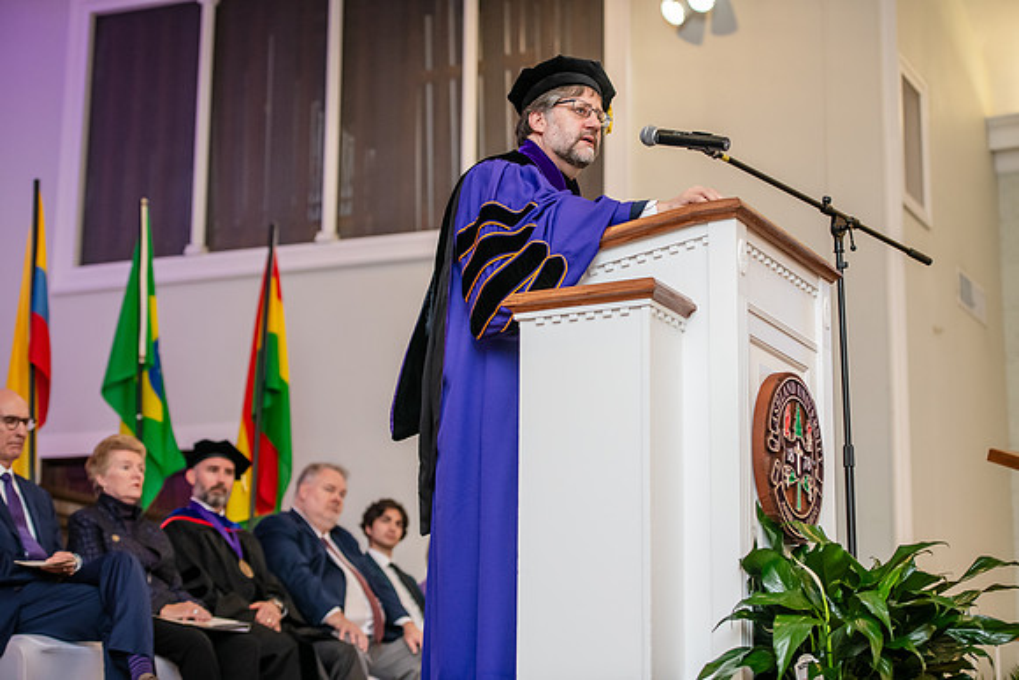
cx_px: 510
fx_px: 1982
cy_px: 340
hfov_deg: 28.8
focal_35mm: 70
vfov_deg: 19.5
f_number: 3.2
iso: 1600
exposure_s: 1/200
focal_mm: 70
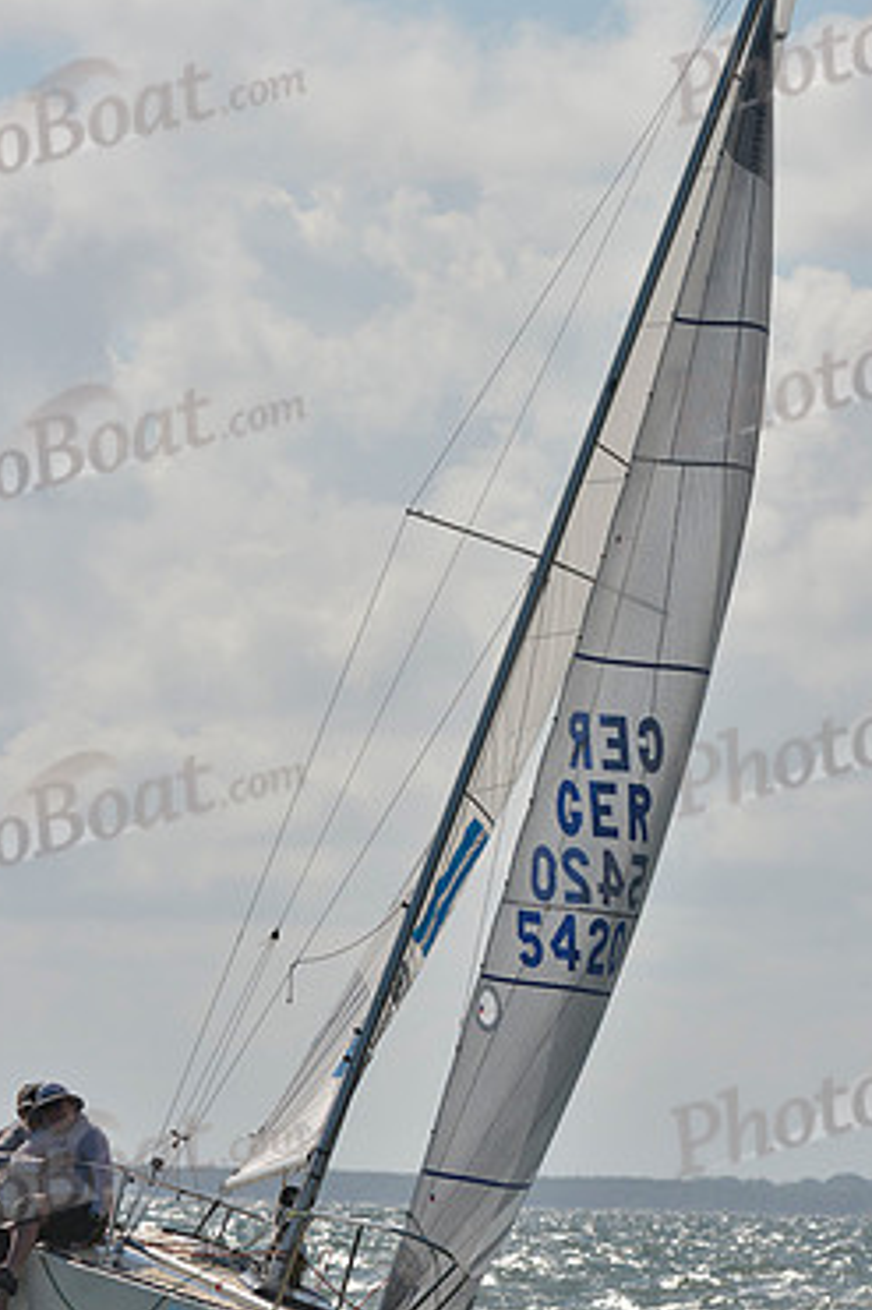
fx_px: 11382
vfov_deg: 6.6
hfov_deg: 4.4
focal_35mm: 313
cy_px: 593
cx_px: 489
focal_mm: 200
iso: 280
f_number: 8
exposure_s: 1/2000
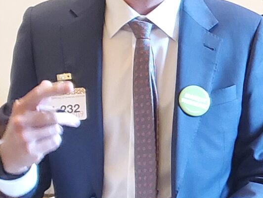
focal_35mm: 125
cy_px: 133
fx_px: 950
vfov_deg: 11.8
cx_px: 419
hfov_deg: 14.5
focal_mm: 4.3
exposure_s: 1/40
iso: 640
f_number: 2.4
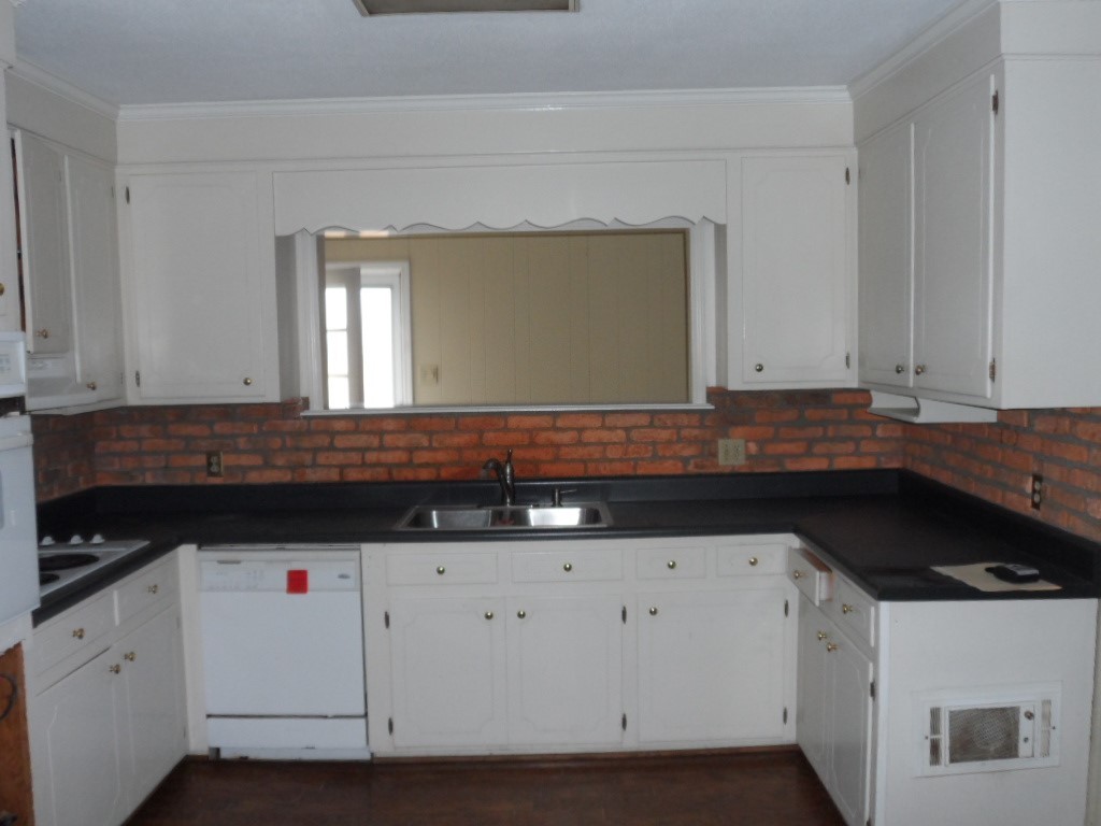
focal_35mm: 32
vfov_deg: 44.2
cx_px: 550
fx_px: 1018
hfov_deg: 56.8
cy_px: 413
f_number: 3.3
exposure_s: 1/30
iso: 240
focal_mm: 5.8
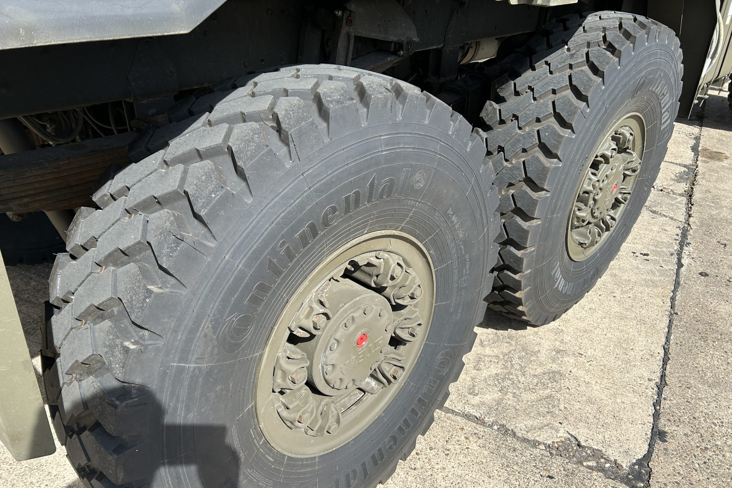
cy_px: 274
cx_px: 376
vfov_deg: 46.3
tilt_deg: -30.8
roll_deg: -1.0
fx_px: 569
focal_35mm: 28
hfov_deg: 65.5
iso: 50
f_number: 1.5
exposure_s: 1/2457
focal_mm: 5.7
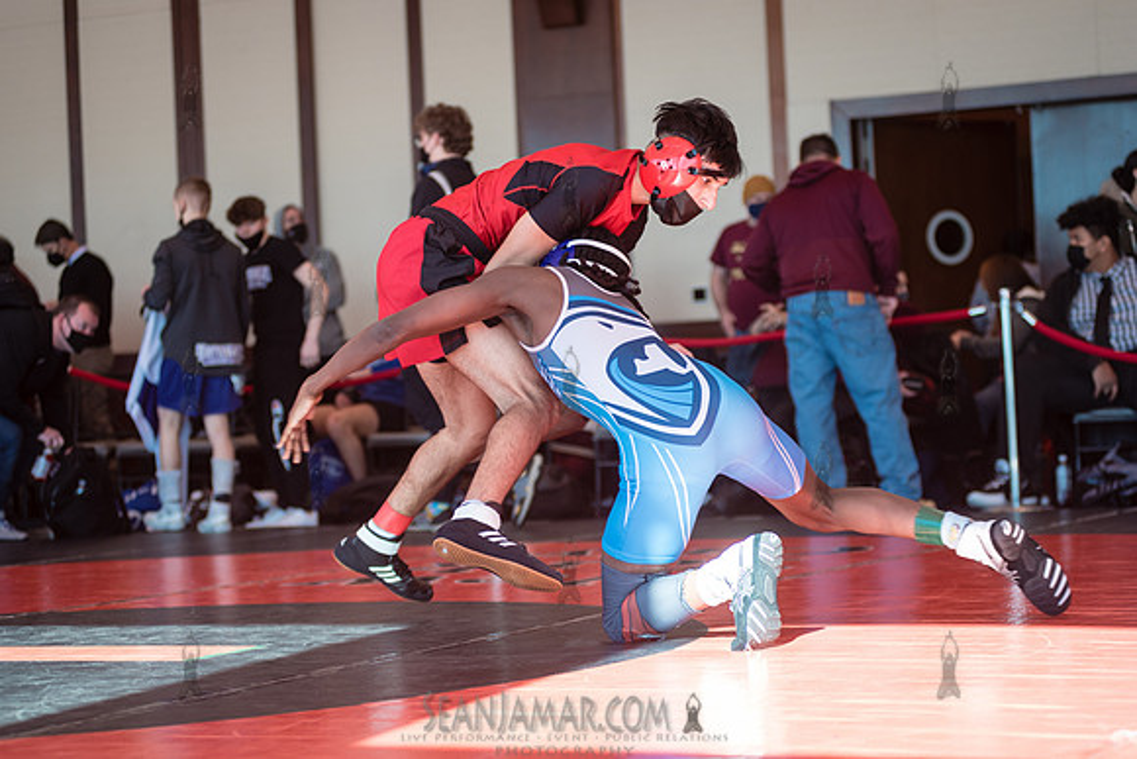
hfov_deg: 25.4
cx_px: 568
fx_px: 2527
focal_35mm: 80
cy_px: 380
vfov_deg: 17.1
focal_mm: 80
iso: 400
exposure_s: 1/400
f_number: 3.5
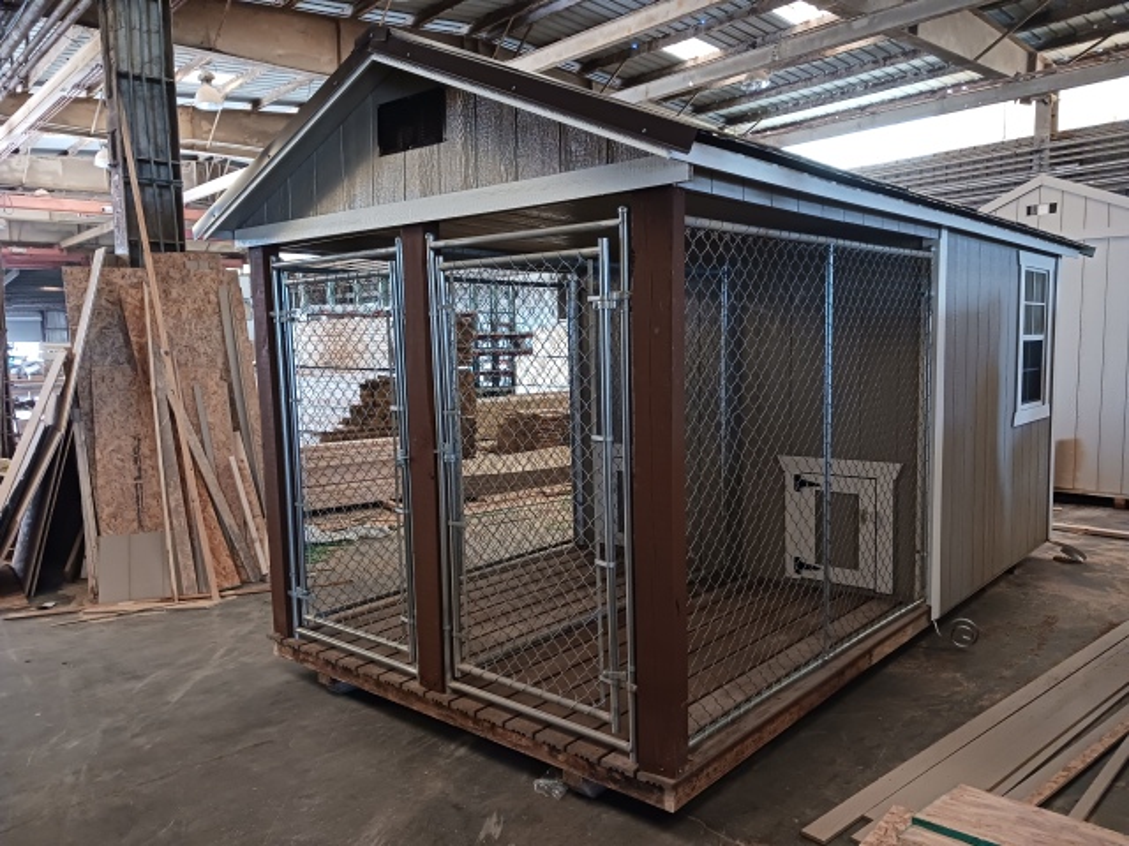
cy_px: 423
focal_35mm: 27
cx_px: 564
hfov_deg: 65.3
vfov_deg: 51.4
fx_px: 881
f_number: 1.8
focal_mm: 4
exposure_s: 1/24
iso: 400
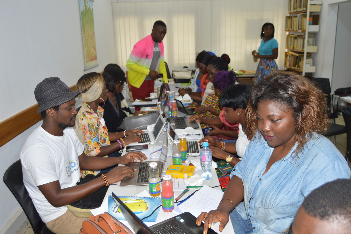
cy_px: 117
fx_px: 292
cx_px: 176
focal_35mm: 30
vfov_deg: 43.5
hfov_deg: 62.0
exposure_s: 1/60
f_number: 3.5
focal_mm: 20
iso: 200
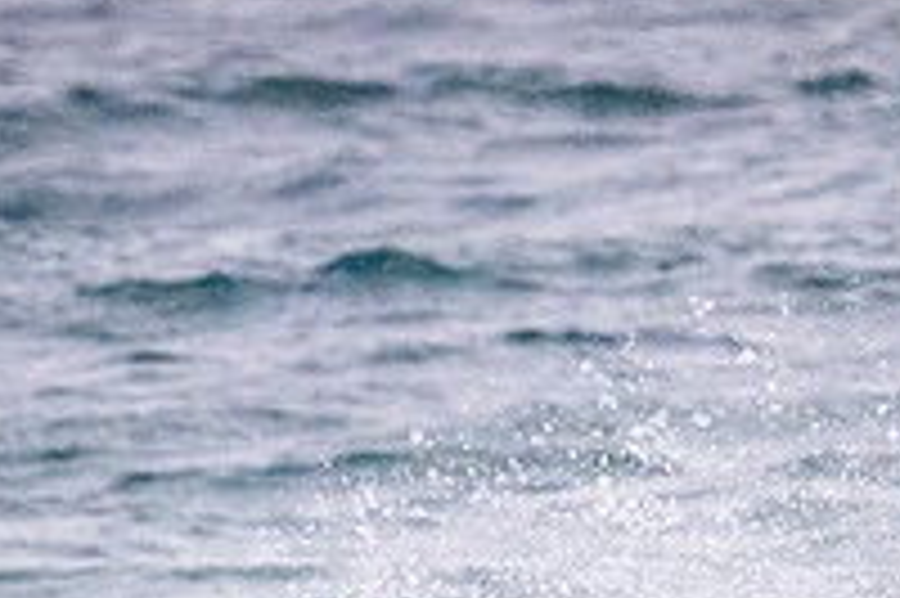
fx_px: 43538
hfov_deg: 1.2
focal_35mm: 1743
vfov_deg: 0.8
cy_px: 843
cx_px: 540
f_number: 11
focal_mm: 600
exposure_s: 1/2000
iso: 10000
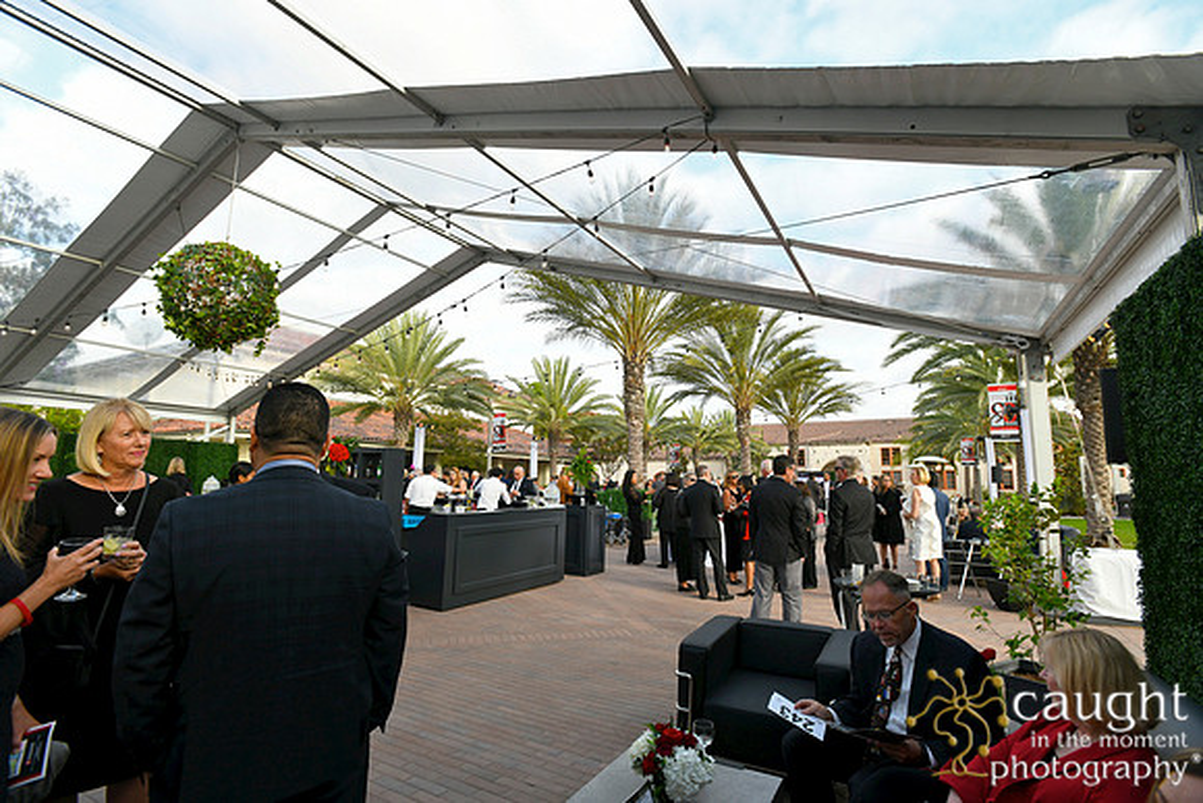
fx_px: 568
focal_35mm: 17
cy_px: 402
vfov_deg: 70.5
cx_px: 602
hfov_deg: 93.3
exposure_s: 1/250
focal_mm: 17
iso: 400
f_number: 5.6
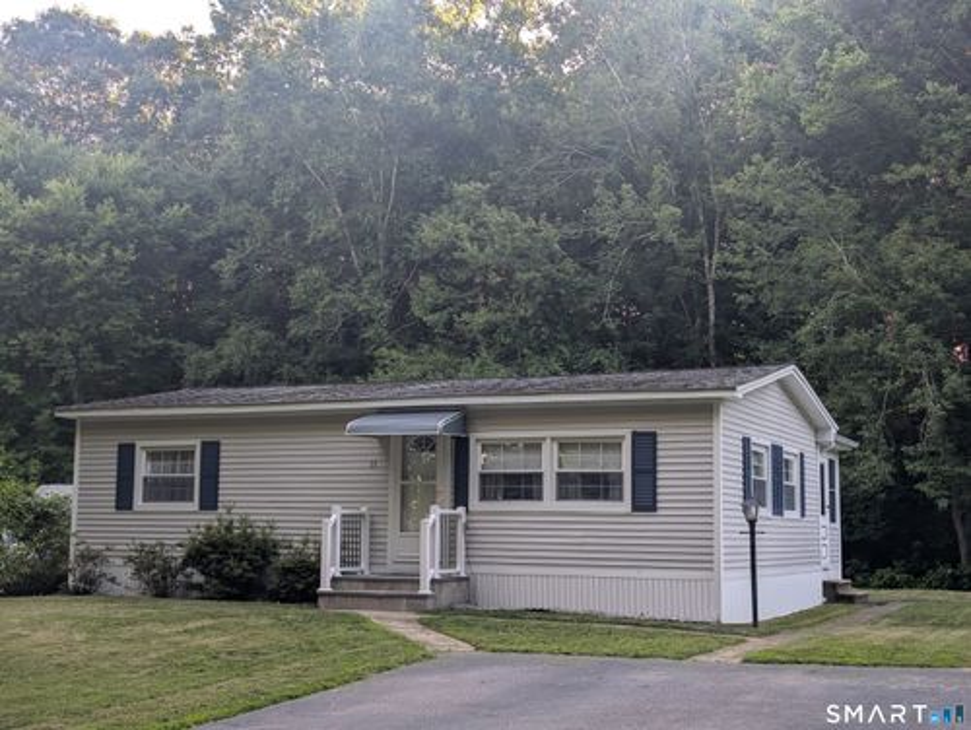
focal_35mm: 48
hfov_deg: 39.6
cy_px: 365
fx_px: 1348
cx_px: 486
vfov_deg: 30.3
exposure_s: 1/190
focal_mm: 6.81
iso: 41
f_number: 1.85
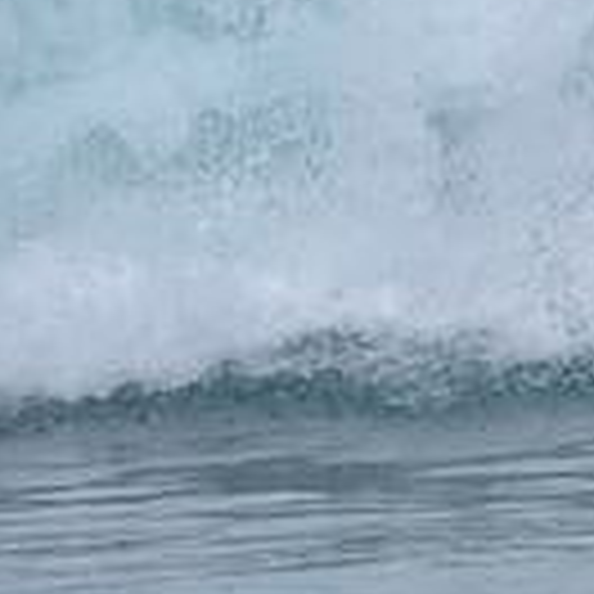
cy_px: -65
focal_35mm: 1864
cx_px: 1071
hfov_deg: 0.9
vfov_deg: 0.9
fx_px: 36188
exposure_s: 1/2000
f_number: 5.6
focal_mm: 500
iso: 250
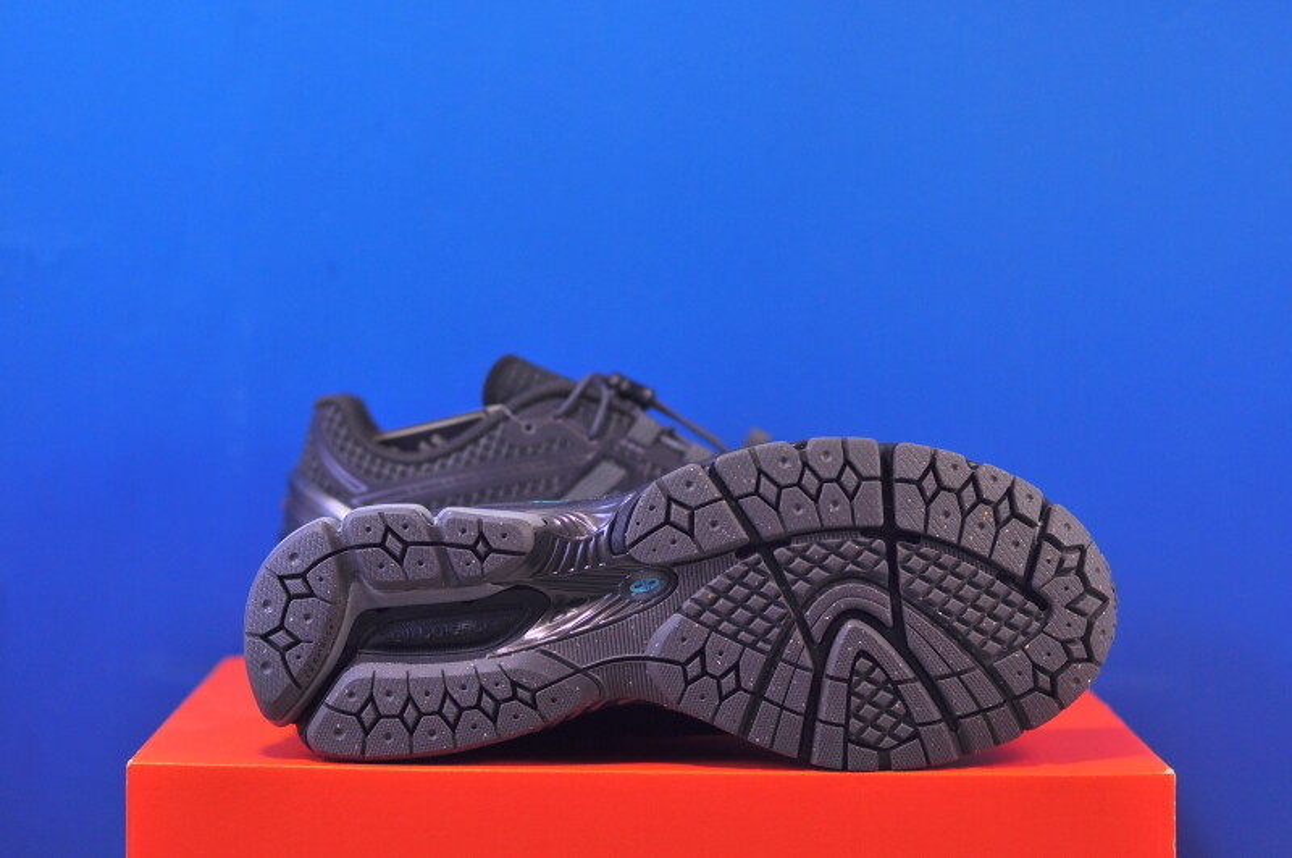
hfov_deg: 27.0
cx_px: 646
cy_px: 429
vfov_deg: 18.1
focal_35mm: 75
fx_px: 2688
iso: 250
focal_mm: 50
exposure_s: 1/320
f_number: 2.5
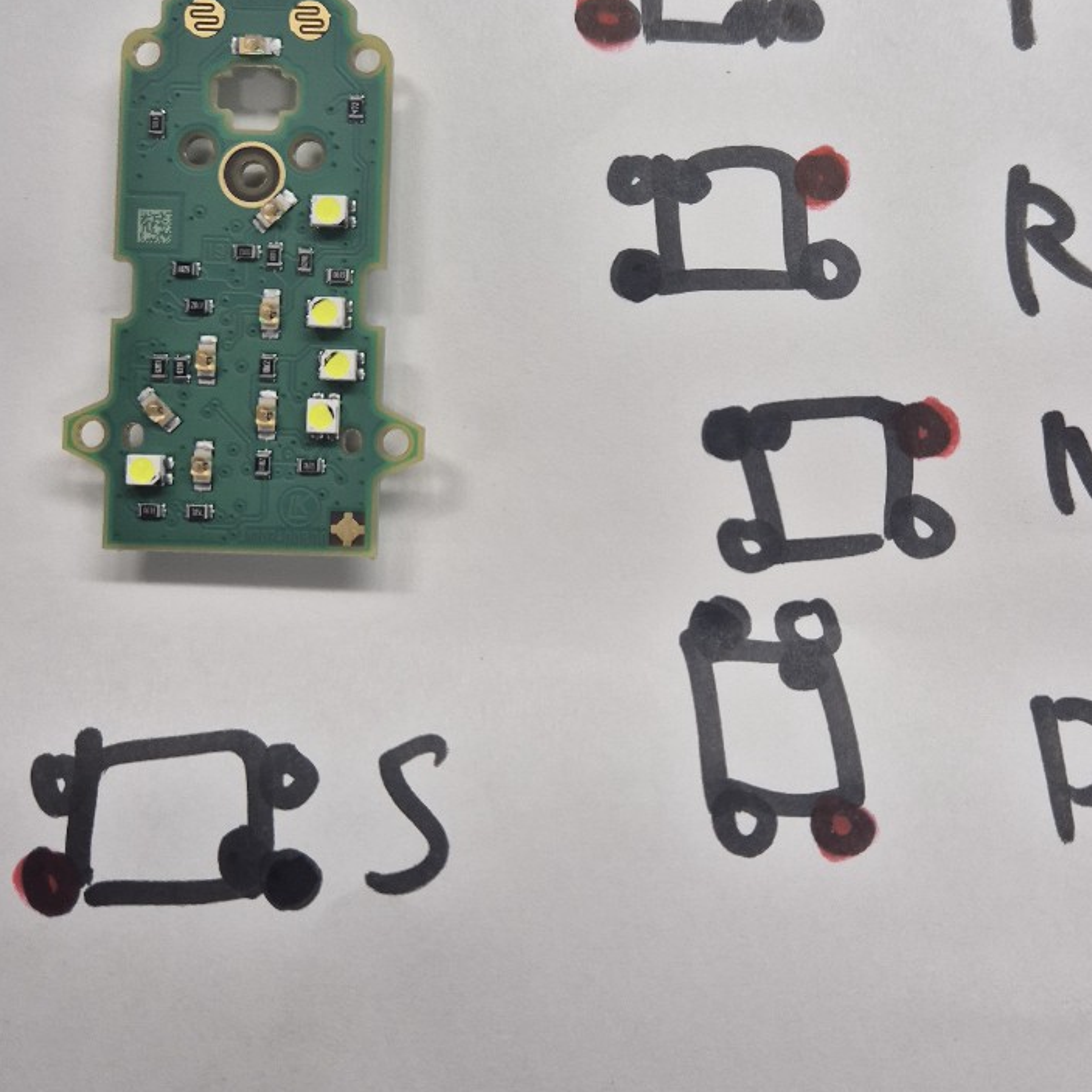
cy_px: 461
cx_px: 645
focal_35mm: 37
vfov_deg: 44.8
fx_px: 1321
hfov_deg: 44.7
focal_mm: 5.4
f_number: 1.8
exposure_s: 1/182
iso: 50
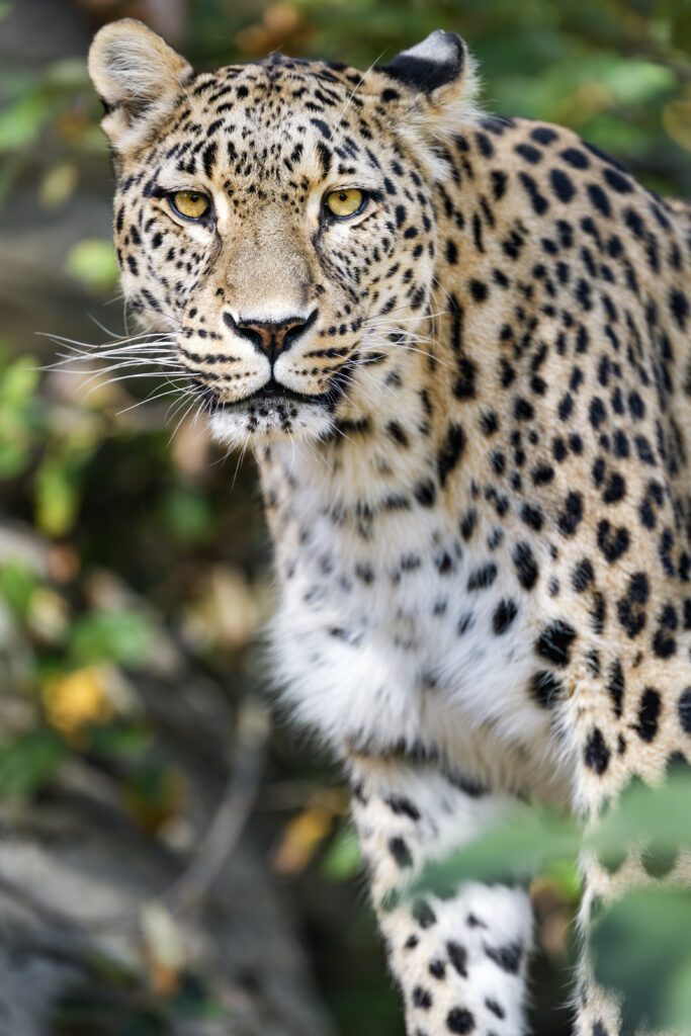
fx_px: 11512
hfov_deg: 3.4
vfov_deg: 5.2
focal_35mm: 400
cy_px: 518
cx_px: 346
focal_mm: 400
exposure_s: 1/640
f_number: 5
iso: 640
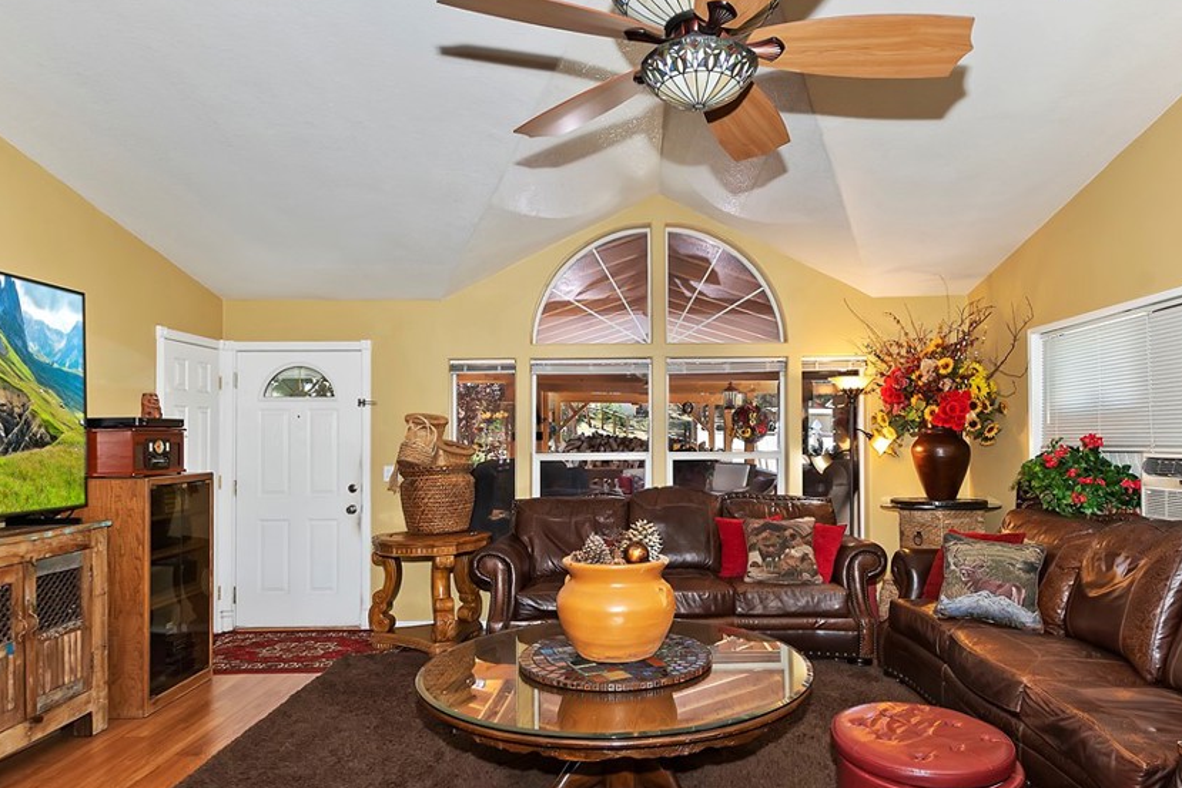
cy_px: 442
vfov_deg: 59.3
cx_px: 656
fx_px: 690
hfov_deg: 80.9
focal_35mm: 21
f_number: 8
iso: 400
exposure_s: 1/30
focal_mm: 11.5
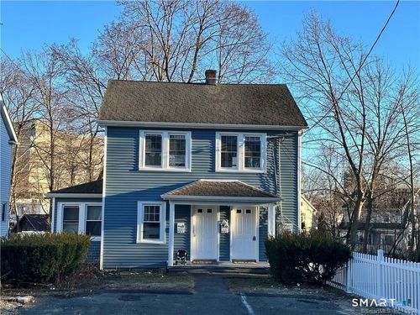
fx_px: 582
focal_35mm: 48
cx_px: 210
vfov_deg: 30.3
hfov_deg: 39.7
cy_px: 158
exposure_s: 1/919
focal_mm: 6.86
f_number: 1.78
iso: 64
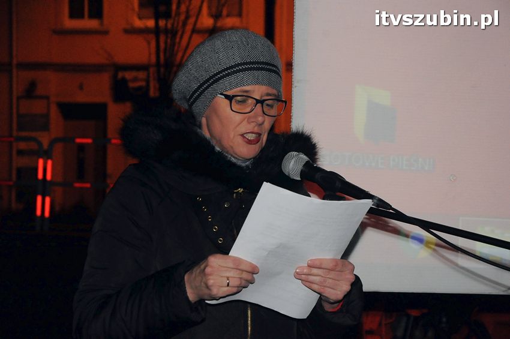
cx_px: 255
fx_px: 1698
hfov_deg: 17.1
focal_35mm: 120
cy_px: 170
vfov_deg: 11.4
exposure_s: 1/60
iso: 2500
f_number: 8
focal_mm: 80
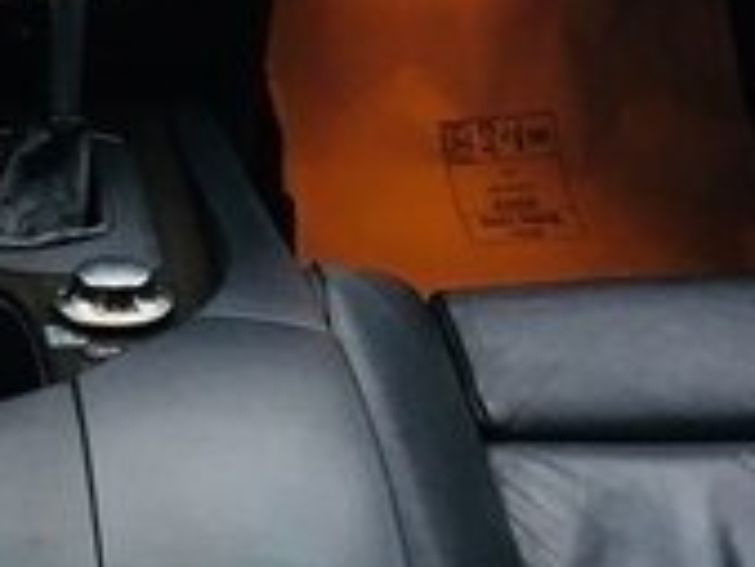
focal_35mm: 113
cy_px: -208
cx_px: 103
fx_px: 2466
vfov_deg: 12.6
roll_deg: -3.9
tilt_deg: -19.2
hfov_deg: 17.2
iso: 80
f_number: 2.2
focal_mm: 4.15
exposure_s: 1/33
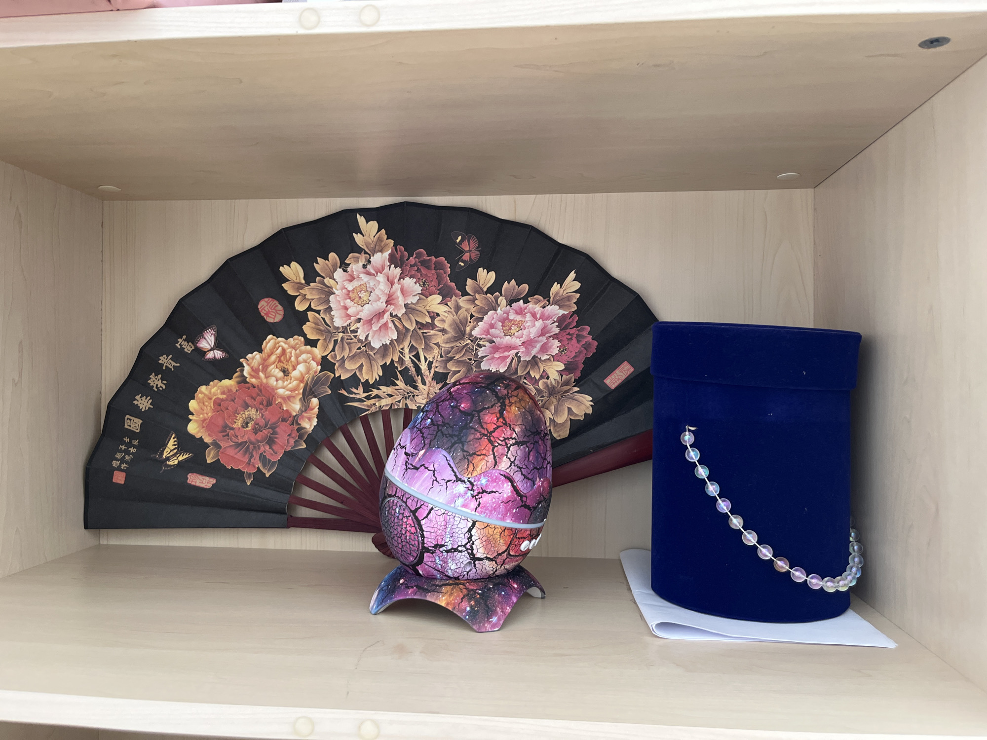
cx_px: 494
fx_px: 741
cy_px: 370
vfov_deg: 53.1
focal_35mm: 26
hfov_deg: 67.3
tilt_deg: +0.1
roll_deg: -0.5
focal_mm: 5.1
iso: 200
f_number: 1.6
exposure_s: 1/60
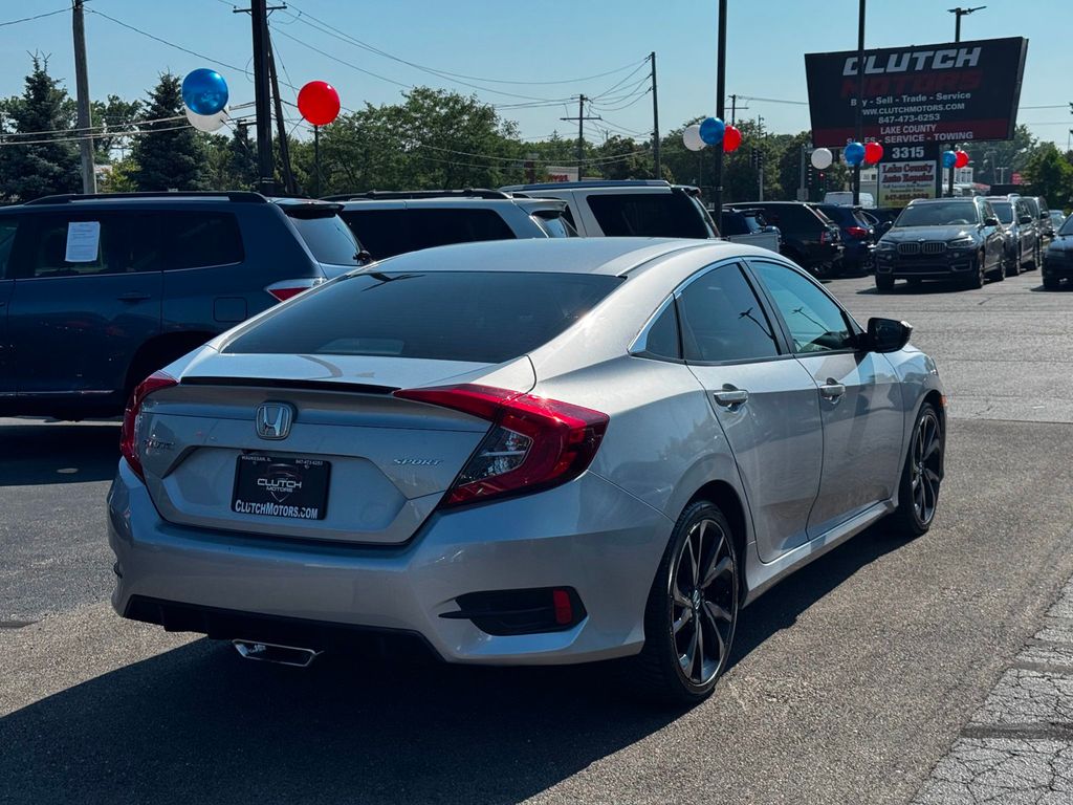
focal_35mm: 48
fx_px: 1488
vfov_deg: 30.3
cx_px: 536
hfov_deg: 39.7
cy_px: 402
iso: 64
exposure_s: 1/5376
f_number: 1.78
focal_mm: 6.76
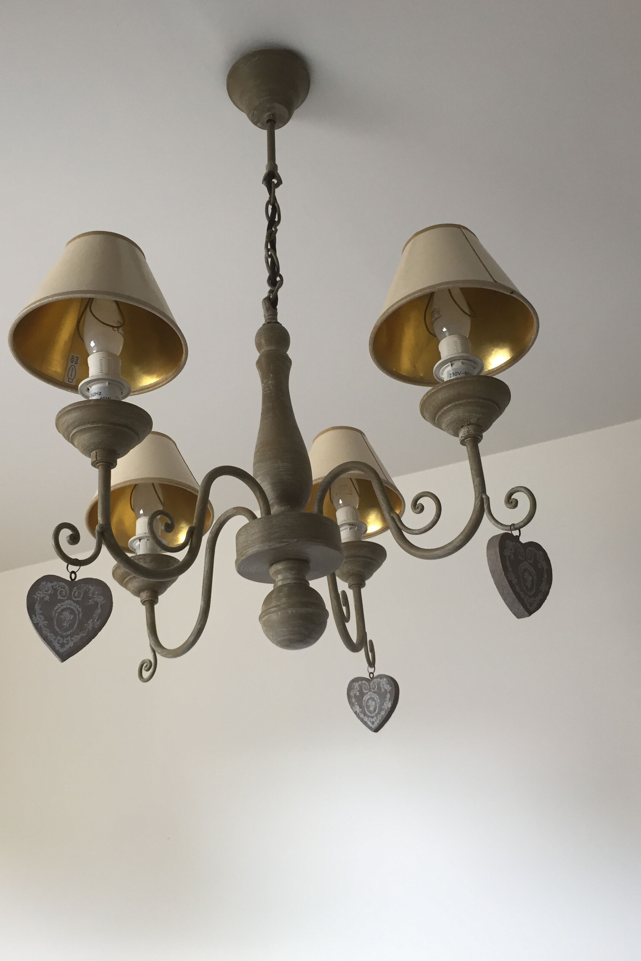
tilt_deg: +27.1
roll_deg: +2.0
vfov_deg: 60.3
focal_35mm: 31
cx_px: 296
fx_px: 828
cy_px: 468
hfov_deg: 42.3
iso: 80
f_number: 2.2
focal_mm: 4.15
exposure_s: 1/30
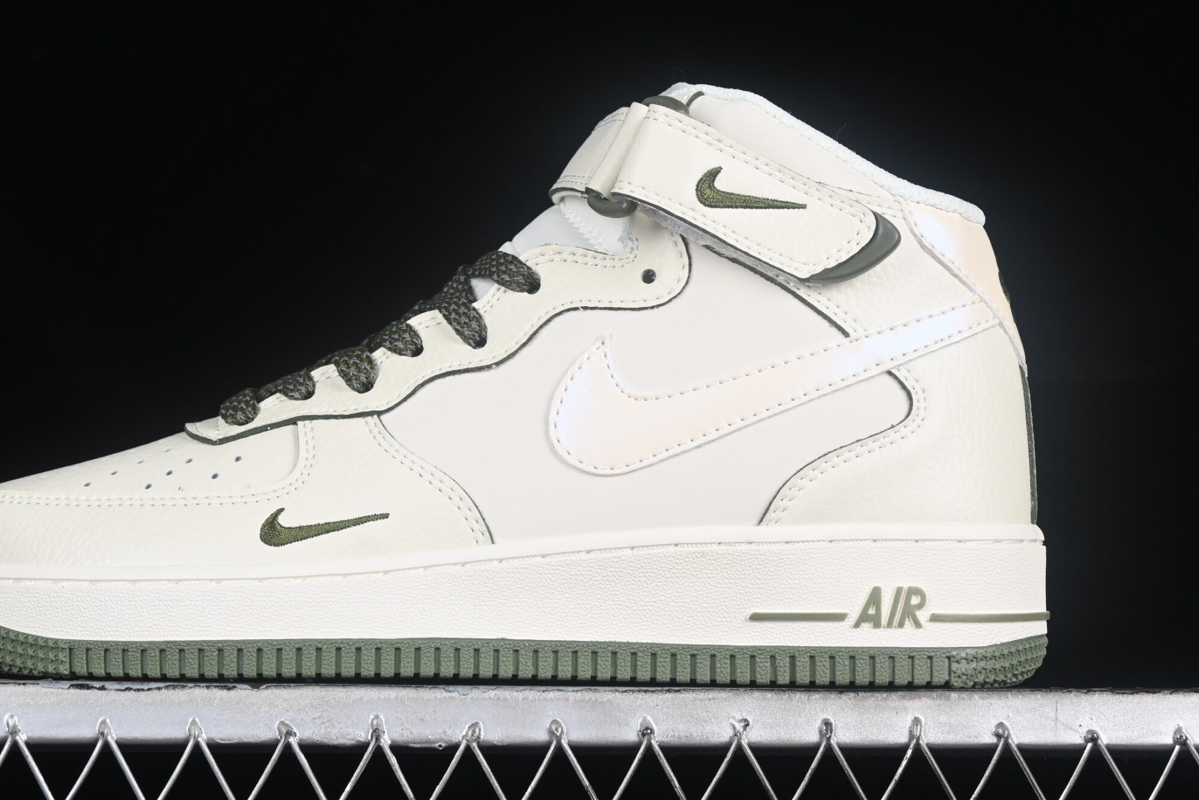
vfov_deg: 14.1
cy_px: 372
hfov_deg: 21.0
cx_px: 478
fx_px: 3231
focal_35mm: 97
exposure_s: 1/100
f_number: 8
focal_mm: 50
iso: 160
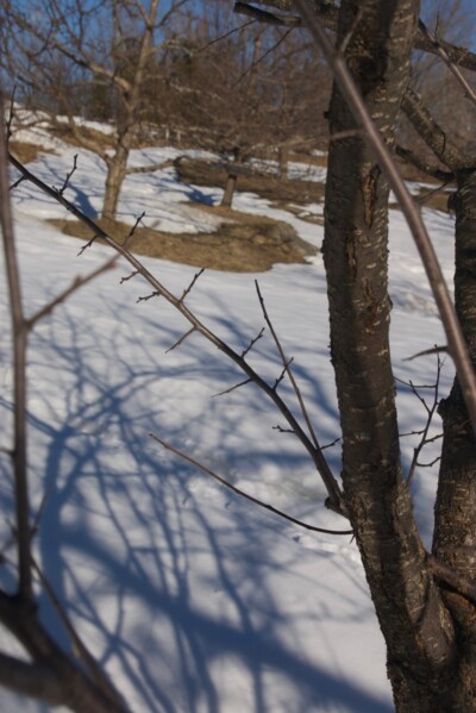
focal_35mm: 50
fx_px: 981
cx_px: 238
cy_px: 356
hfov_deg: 27.3
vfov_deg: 40.0
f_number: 11
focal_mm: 33
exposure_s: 1/500
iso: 200
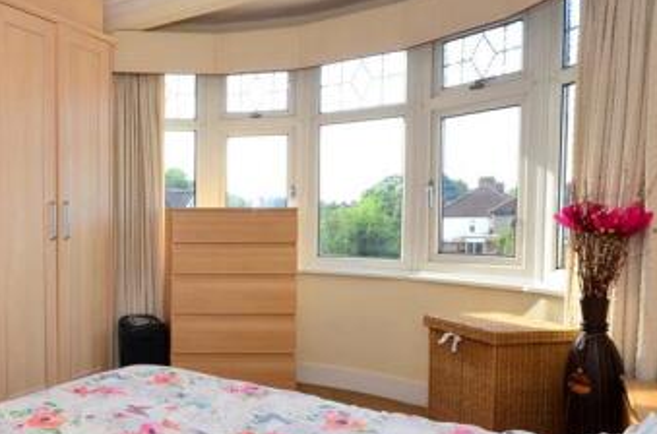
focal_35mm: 29
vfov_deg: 44.7
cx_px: 72
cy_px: 225
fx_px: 528
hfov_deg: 55.7
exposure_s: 1/15
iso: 200
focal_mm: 10
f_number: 11
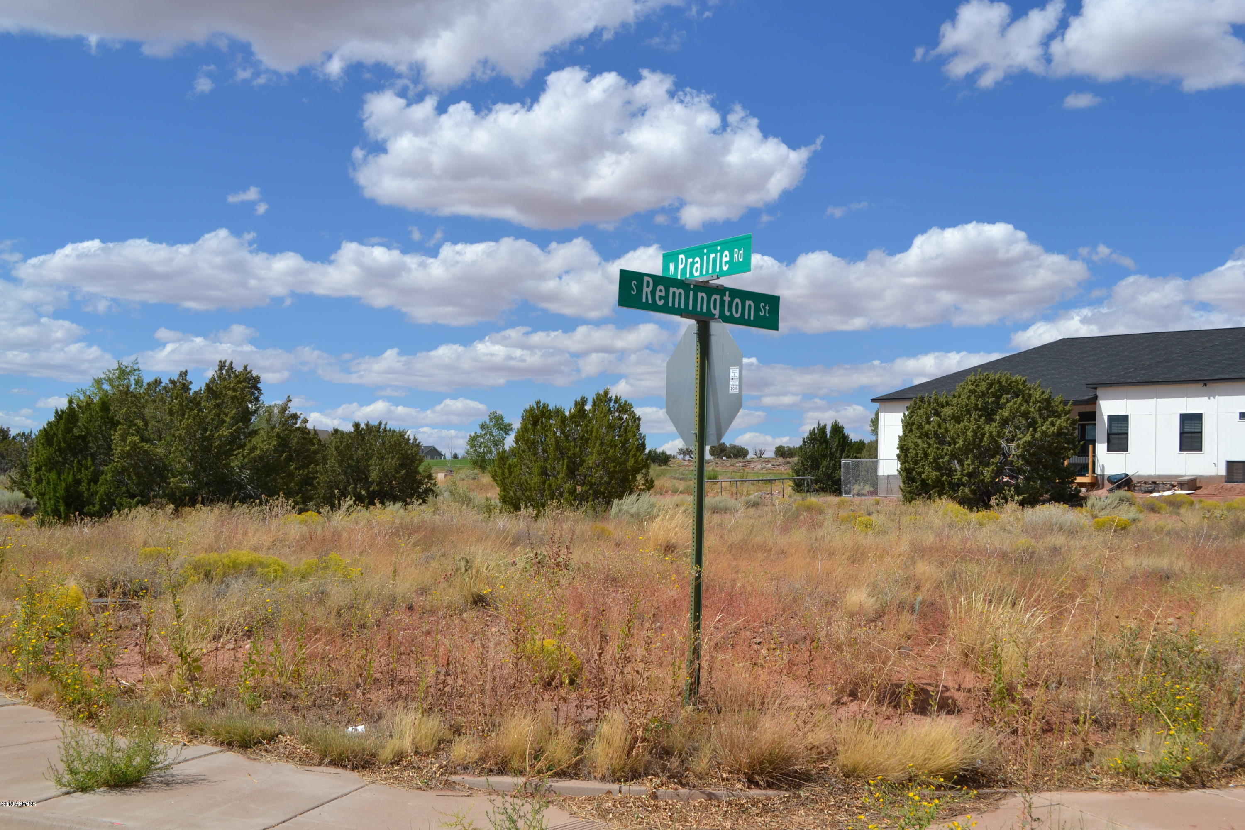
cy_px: 415
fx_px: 1245
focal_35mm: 36
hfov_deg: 53.1
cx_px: 622
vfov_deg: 36.9
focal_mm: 24
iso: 100
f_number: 9
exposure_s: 1/320
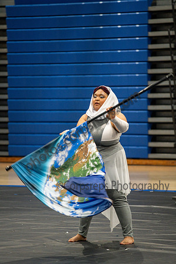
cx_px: 88
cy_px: 132
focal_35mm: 200
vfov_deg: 10.3
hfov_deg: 6.9
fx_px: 1467
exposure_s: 1/500
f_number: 4
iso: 4500
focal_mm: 200
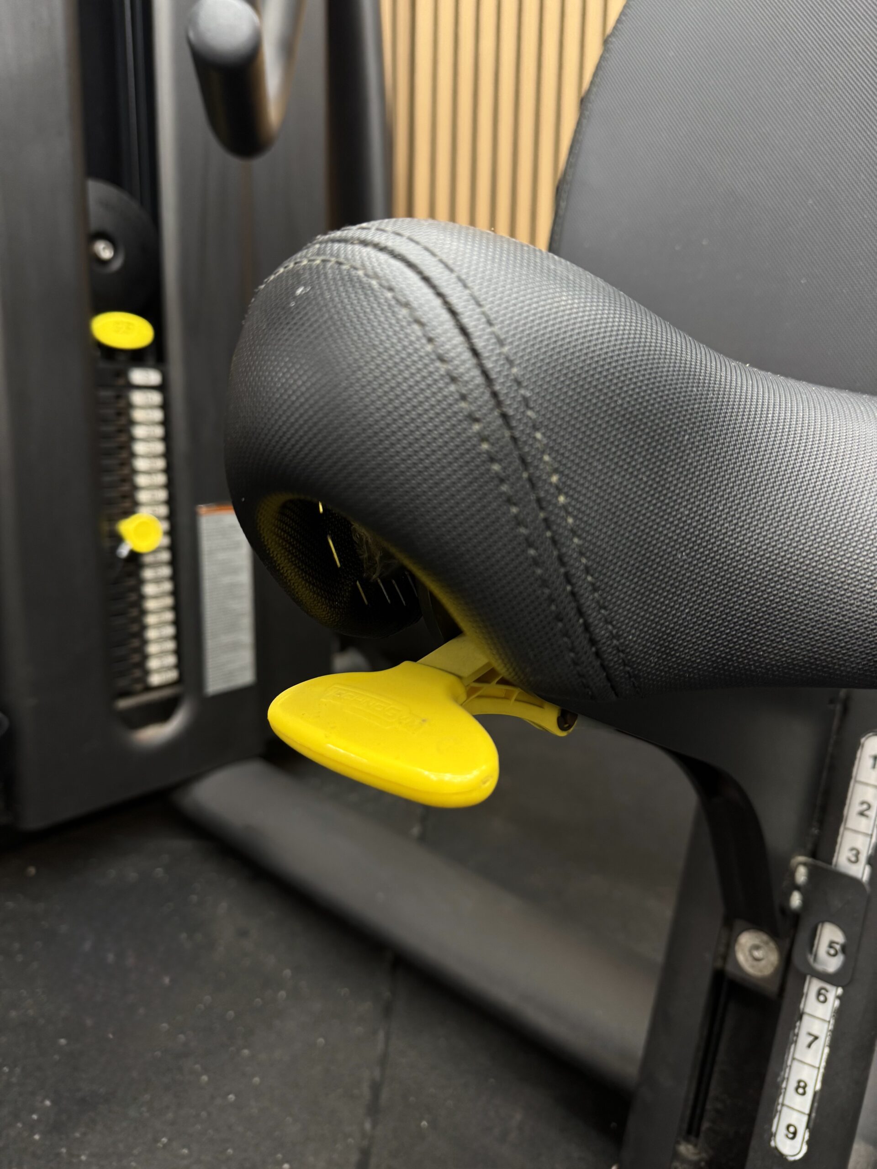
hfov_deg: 56.8
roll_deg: -0.8
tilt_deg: -12.0
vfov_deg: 71.6
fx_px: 811
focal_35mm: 24
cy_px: 584
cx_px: 438
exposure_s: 1/50
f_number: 1.78
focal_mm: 6.76
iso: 200
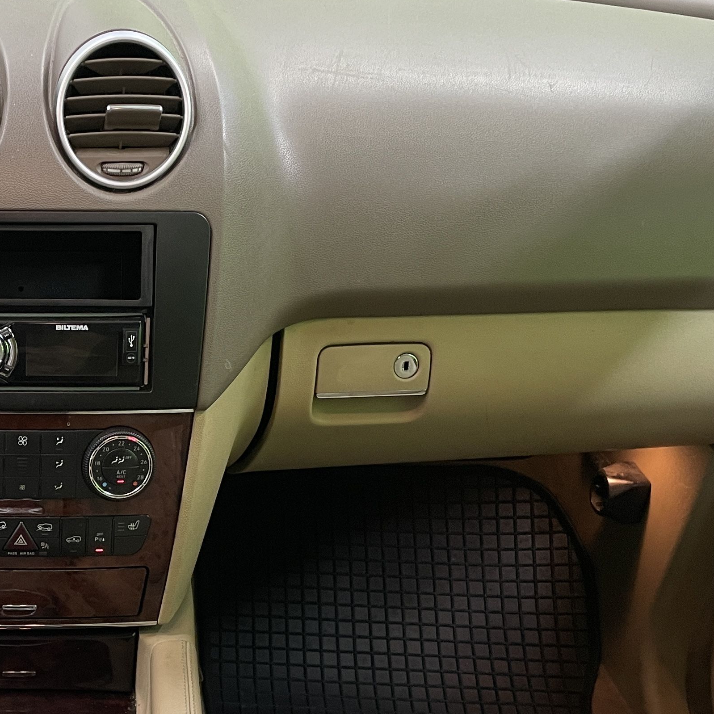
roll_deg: -1.3
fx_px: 1353
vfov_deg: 29.0
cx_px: 4
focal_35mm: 58
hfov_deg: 27.9
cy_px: 549
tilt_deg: -35.0
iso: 160
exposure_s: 1/50
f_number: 1.6
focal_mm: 4.2
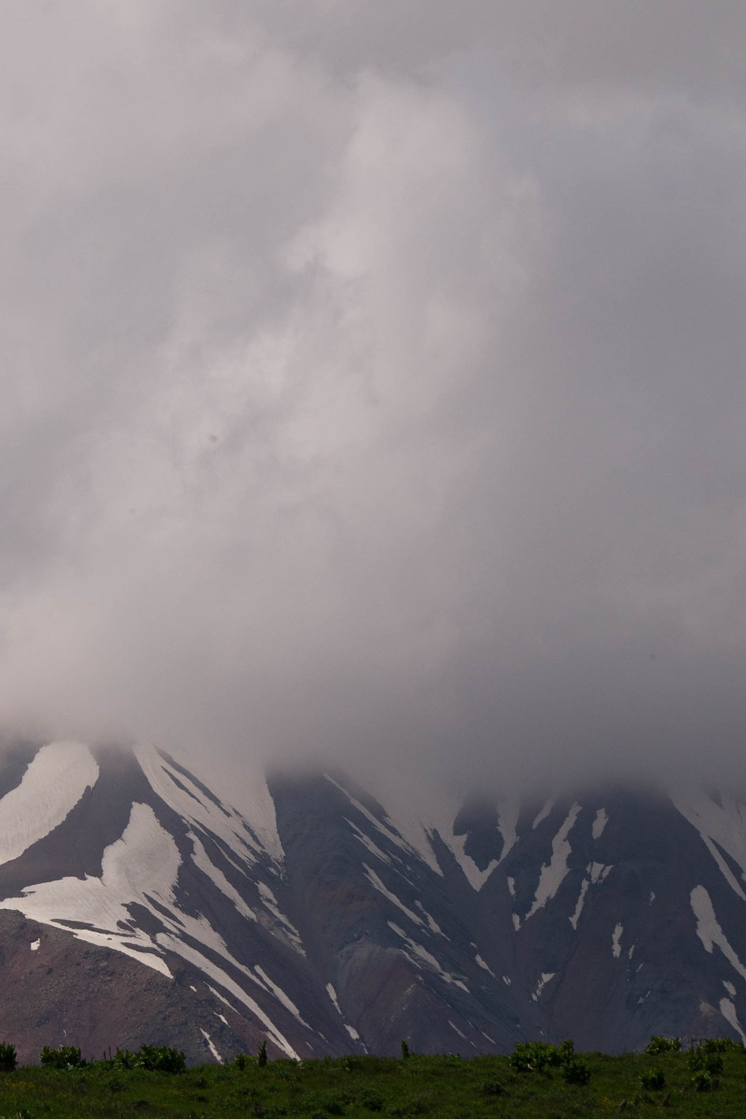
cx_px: -63
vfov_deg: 7.1
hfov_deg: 4.7
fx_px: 9076
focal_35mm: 292
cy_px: 401
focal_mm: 85
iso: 100
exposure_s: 1/800
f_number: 8
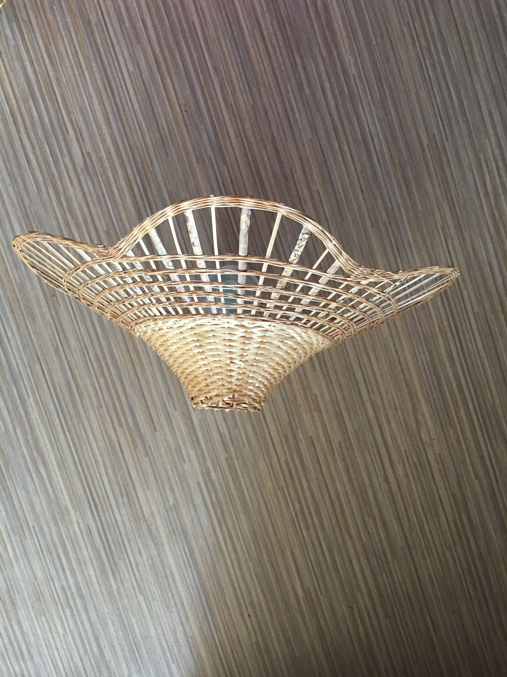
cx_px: 254
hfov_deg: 48.2
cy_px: 338
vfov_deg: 61.7
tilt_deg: -86.0
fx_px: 566
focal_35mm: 29
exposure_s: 1/15
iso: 50
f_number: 2.2
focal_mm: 4.15
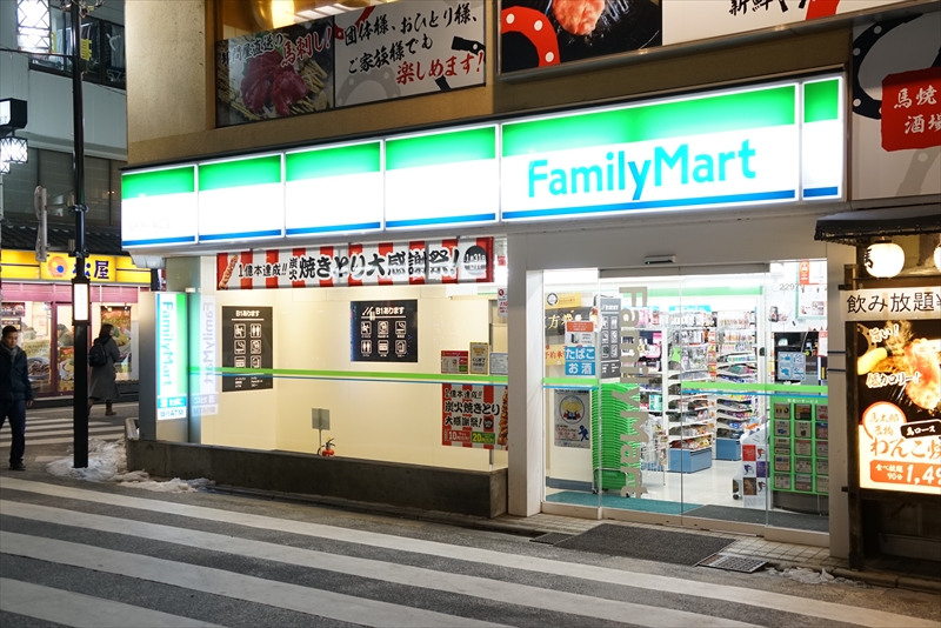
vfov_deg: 33.4
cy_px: 314
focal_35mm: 40
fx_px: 1046
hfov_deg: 48.4
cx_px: 470
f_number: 4
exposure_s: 1/60
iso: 1000
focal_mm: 27
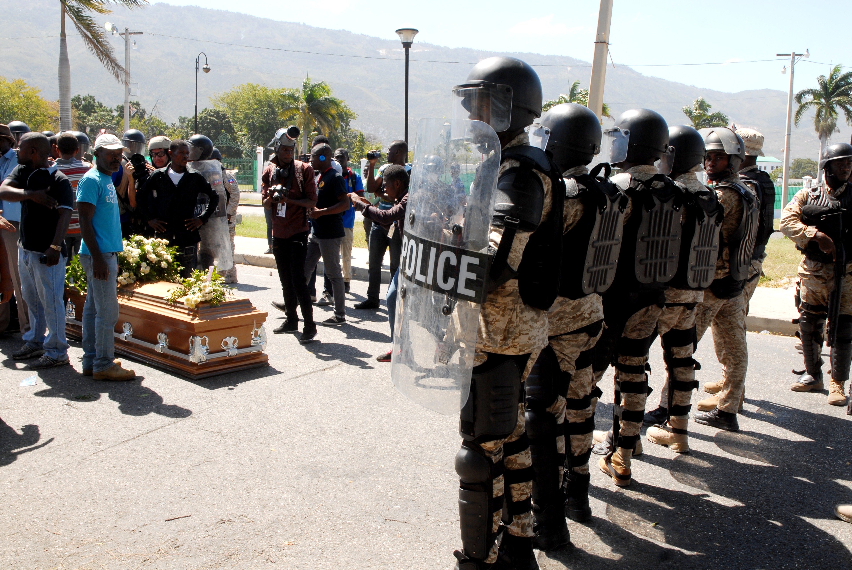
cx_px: 426
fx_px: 782
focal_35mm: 33
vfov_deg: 40.1
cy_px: 285
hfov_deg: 57.2
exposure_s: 1/125
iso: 140
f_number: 9
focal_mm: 22
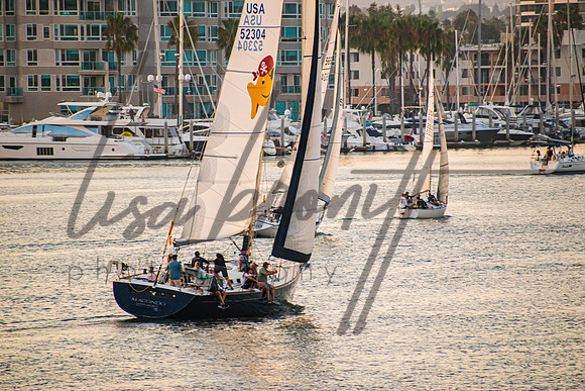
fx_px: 7314
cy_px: 196
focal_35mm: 450
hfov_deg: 4.6
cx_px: 292
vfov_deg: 3.1
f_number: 6.3
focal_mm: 300
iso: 800
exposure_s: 1/320
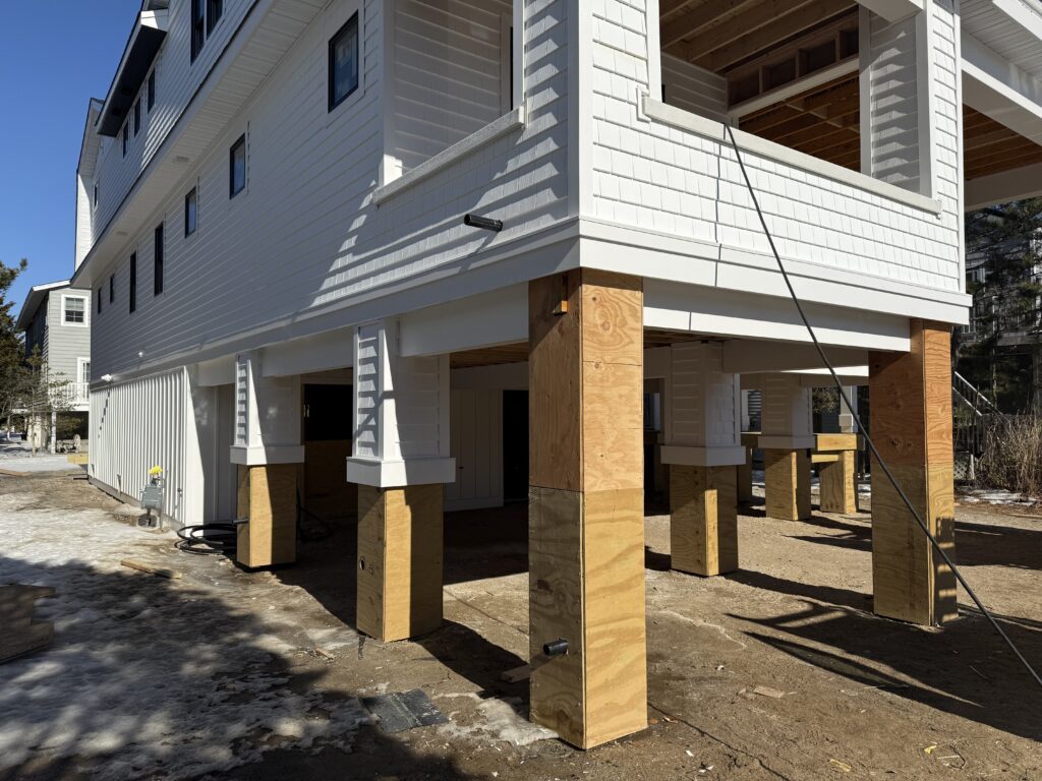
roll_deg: +0.8
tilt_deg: +3.1
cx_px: 521
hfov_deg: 71.6
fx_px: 722
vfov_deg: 56.8
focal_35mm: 24
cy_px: 390
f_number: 1.78
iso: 80
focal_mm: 6.76
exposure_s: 1/9091
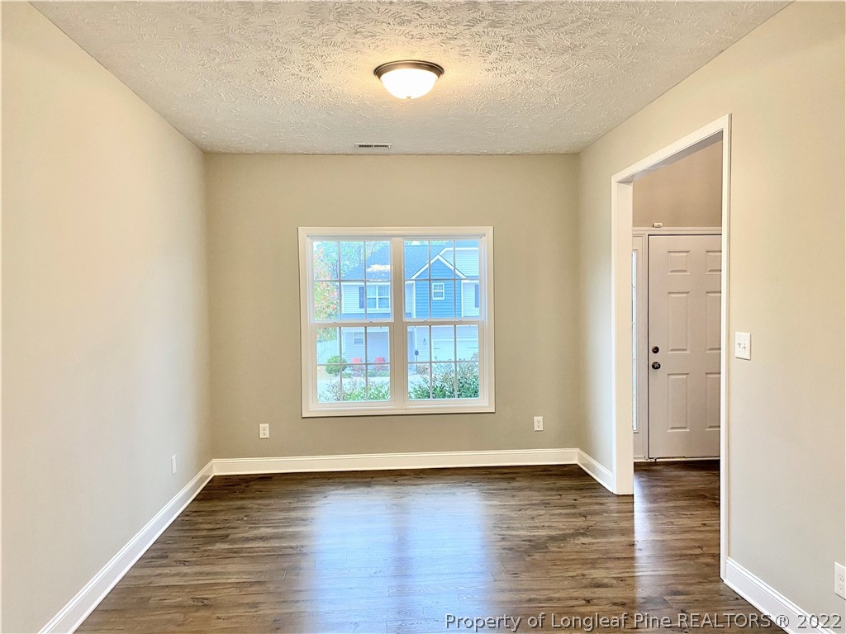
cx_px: 423
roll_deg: +0.9
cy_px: 317
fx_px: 635
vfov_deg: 53.1
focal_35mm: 26
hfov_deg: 67.3
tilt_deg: -2.5
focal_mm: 4.25
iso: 125
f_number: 1.8
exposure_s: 1/60
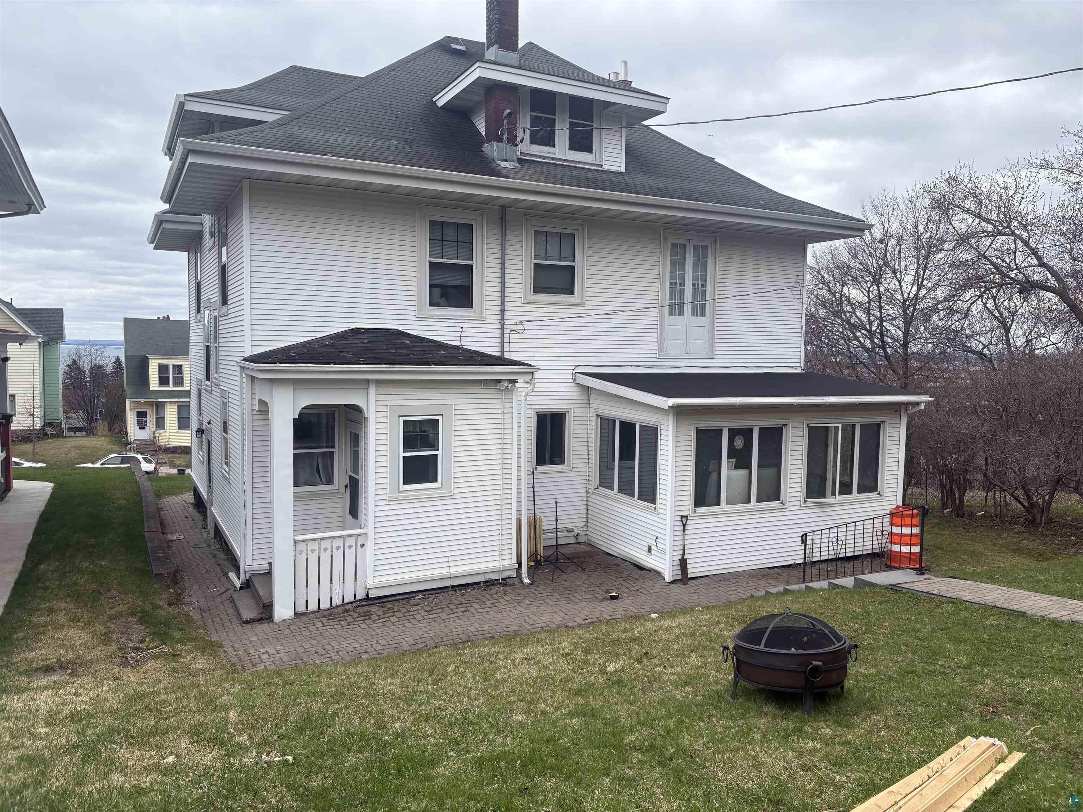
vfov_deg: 53.1
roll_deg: +0.4
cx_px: 542
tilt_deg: -2.2
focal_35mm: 26
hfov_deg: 67.3
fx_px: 813
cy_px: 406
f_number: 1.6
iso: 50
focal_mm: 5.96
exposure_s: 1/1953
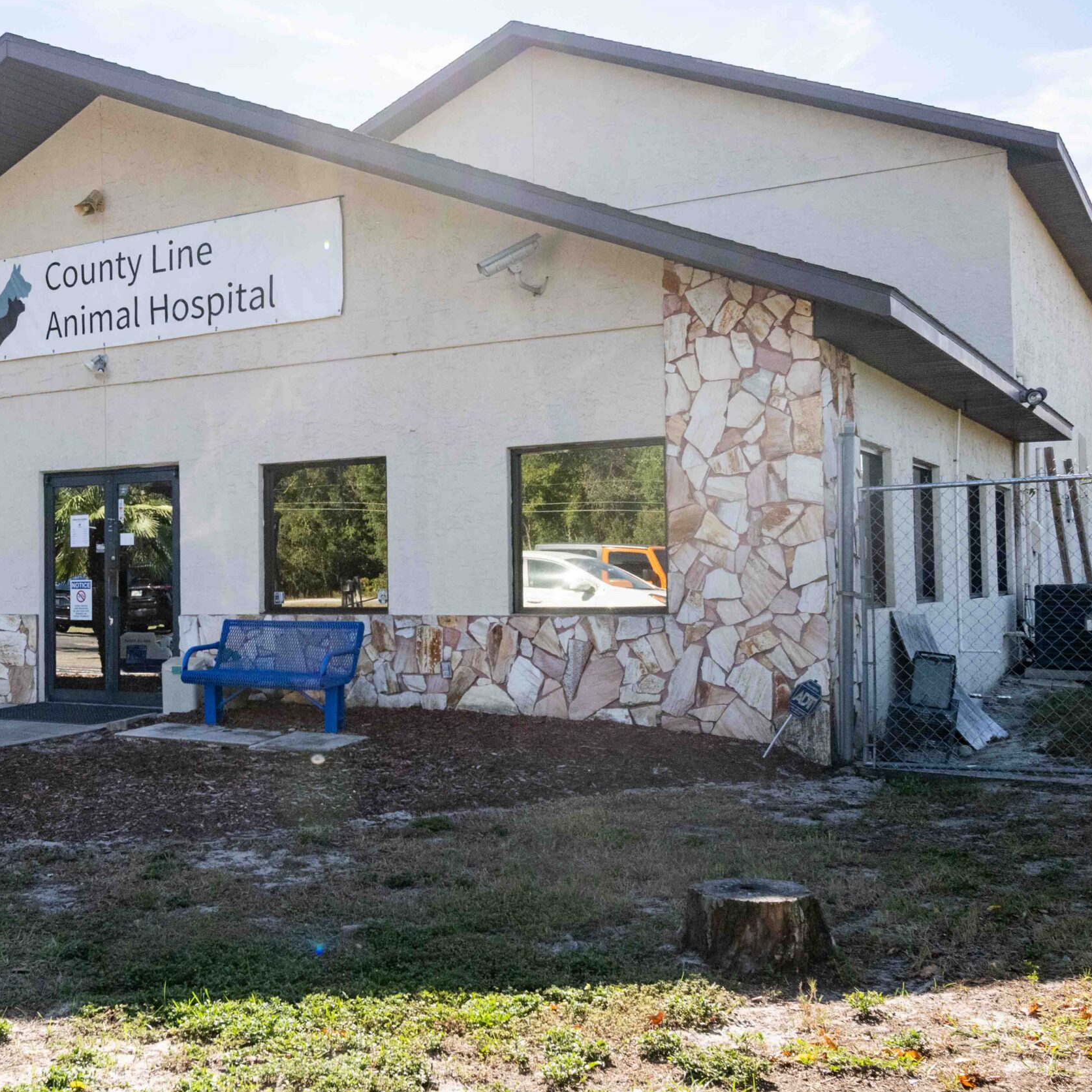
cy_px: 542
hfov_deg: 42.1
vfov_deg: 42.8
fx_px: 1392
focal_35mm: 39
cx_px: 333
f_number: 8
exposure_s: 1/1250
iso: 1000
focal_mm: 20
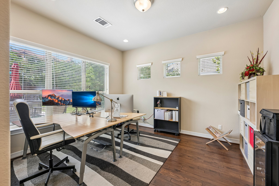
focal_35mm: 15
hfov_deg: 100.4
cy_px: 93
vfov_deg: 77.3
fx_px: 116
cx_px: 140
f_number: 6.7
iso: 100
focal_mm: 15
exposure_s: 1/20
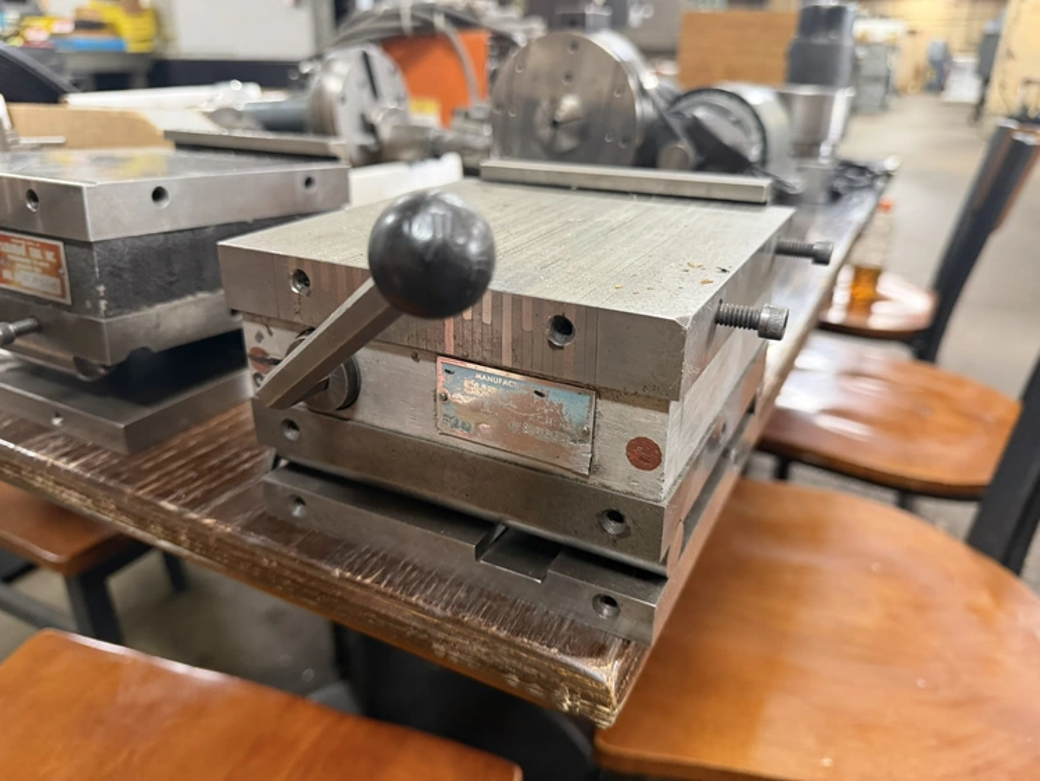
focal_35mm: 24
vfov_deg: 56.8
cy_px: 390
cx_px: 520
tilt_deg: -23.0
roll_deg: -1.5
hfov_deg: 71.6
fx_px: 721
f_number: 1.78
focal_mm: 6.76
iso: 400
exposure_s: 1/60
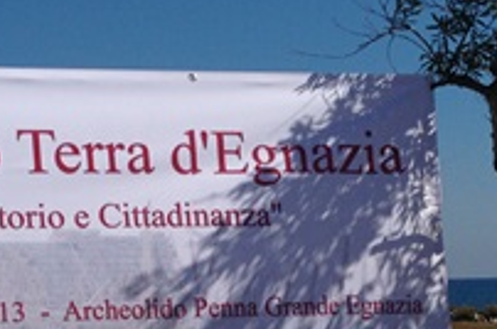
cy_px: 420
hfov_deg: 18.8
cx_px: 202
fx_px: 1502
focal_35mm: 109
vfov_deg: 12.2
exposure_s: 1/4184
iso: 50
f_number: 2.4
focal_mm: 4.13
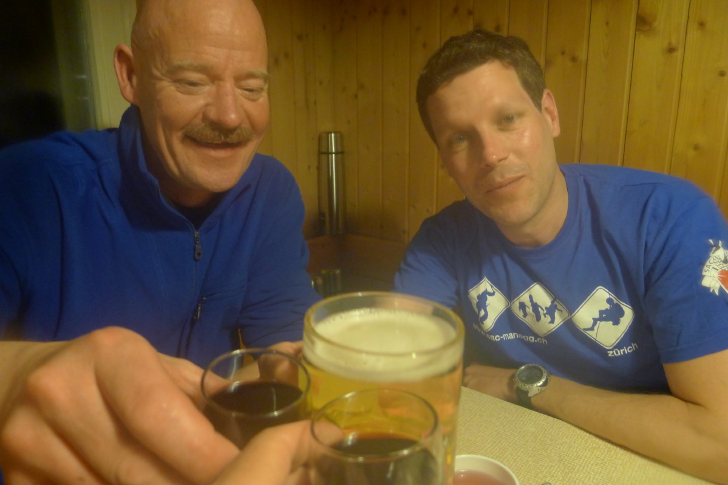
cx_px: 364
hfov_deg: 73.7
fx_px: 485
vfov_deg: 53.2
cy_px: 242
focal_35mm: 24
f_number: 2
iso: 400
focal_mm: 5.1
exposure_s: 1/13
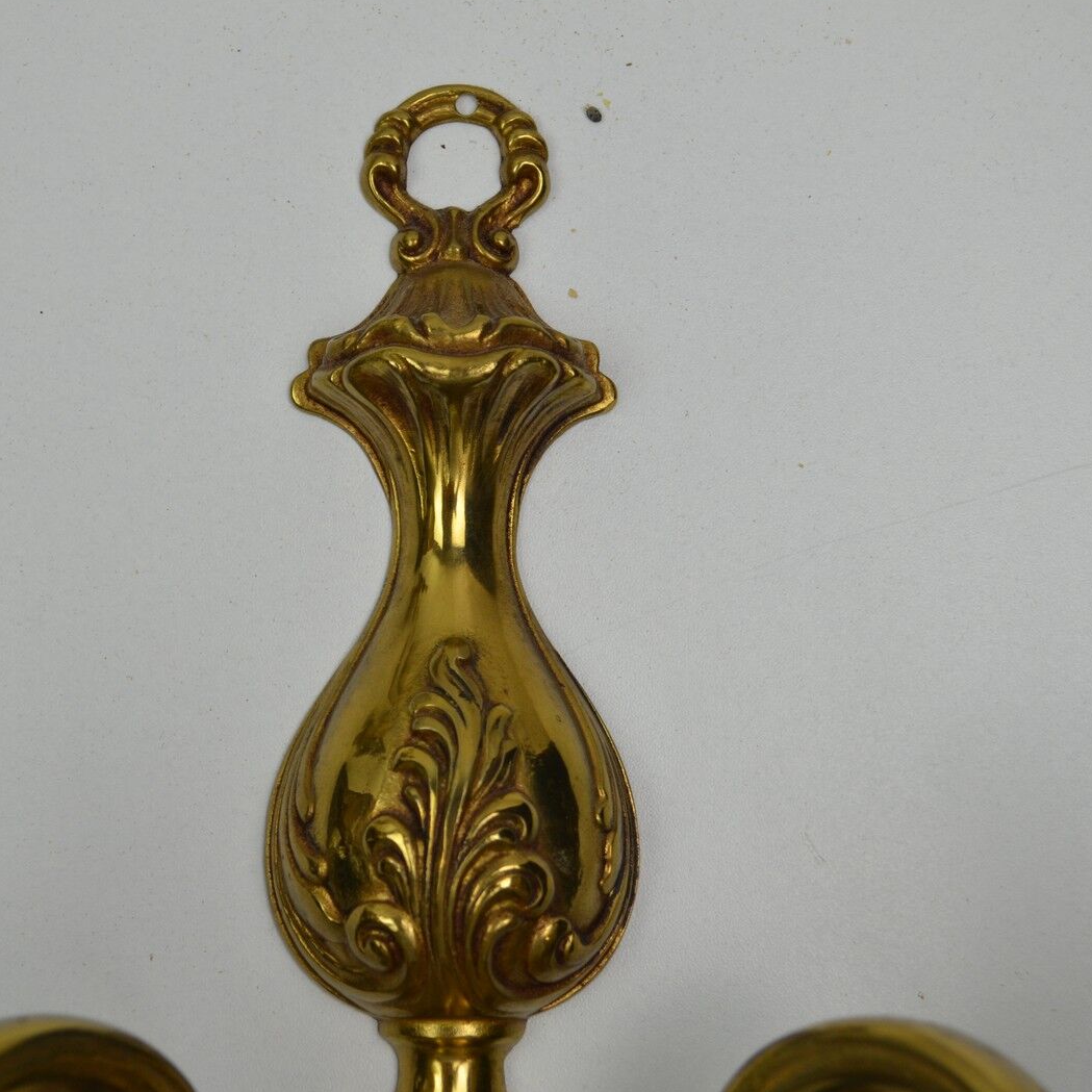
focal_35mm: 66
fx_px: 2356
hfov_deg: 26.0
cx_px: 432
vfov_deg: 26.1
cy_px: 547
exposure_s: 1/125
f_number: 5.6
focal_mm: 34
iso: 400
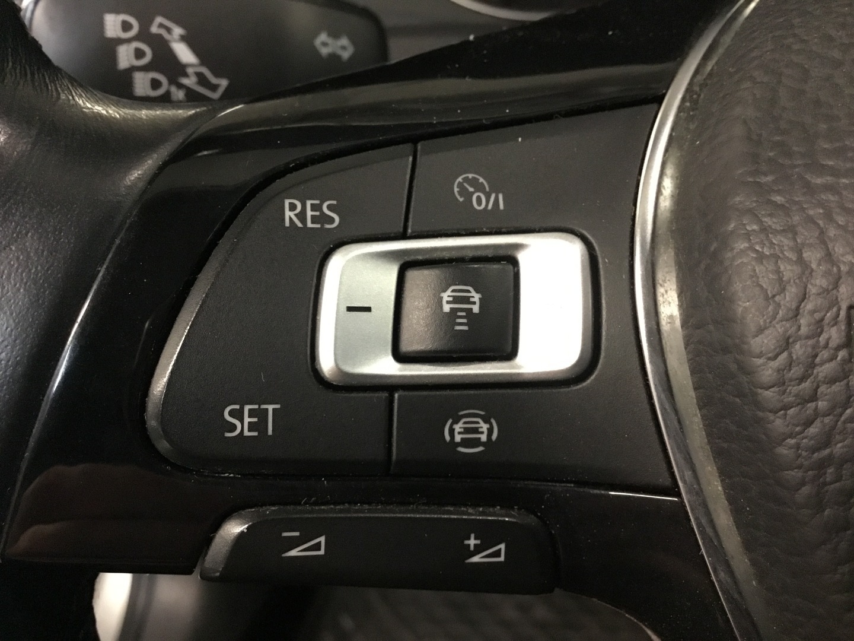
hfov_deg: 58.4
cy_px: 320
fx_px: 765
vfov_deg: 45.4
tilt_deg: -37.8
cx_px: 427
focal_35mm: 31
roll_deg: +2.5
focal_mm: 3.3
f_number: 2.4
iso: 320
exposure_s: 1/17
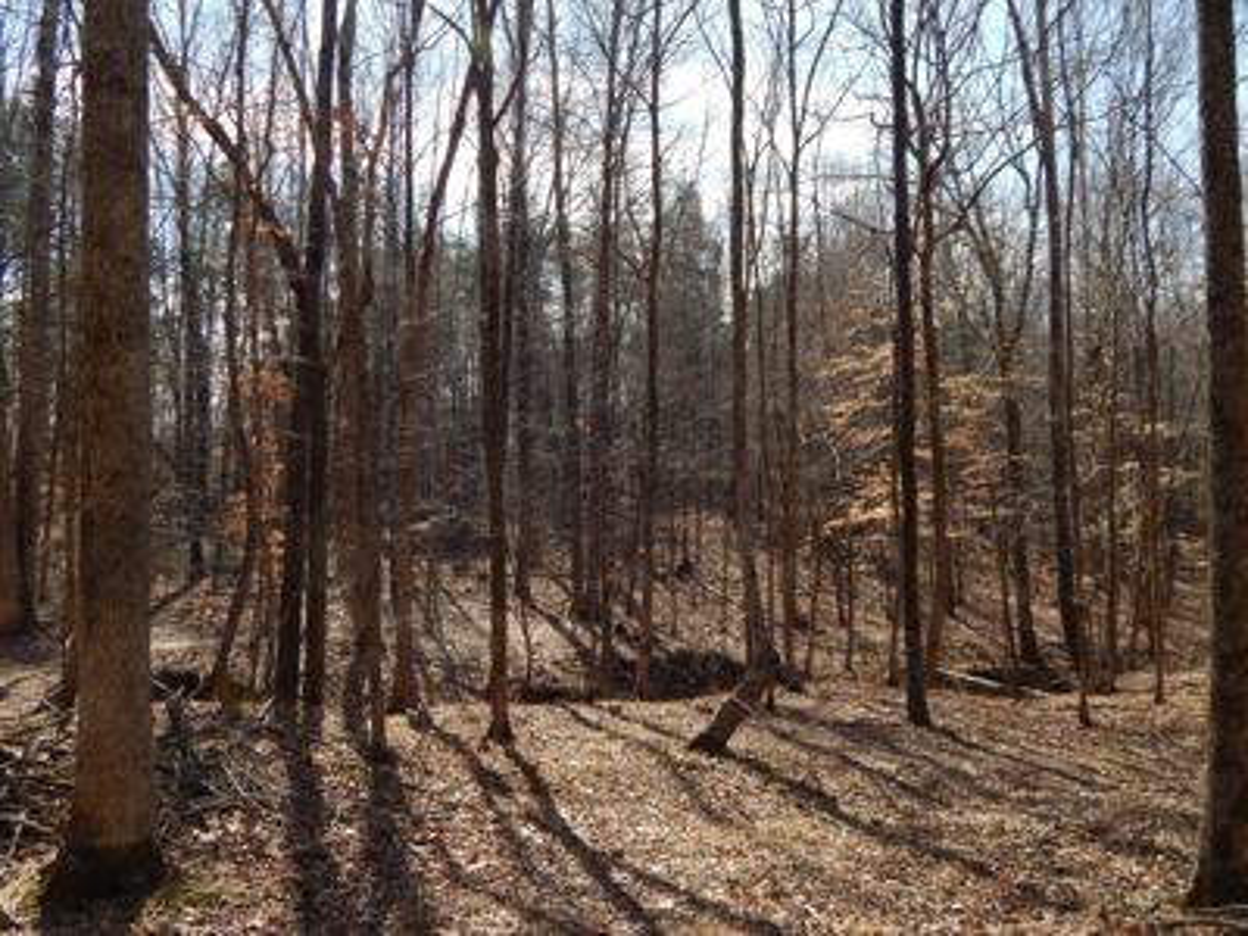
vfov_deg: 45.4
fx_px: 1118
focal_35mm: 31
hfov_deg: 58.4
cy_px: 468
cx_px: 624
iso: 200
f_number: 3.2
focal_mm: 5.6
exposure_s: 1/1000
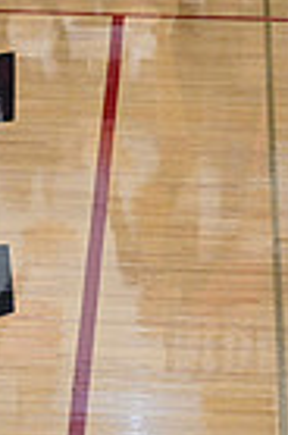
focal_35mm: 410
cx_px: -538
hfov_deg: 3.3
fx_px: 4944
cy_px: 20
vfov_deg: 5.0
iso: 4000
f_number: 4
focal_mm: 98
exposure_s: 1/400
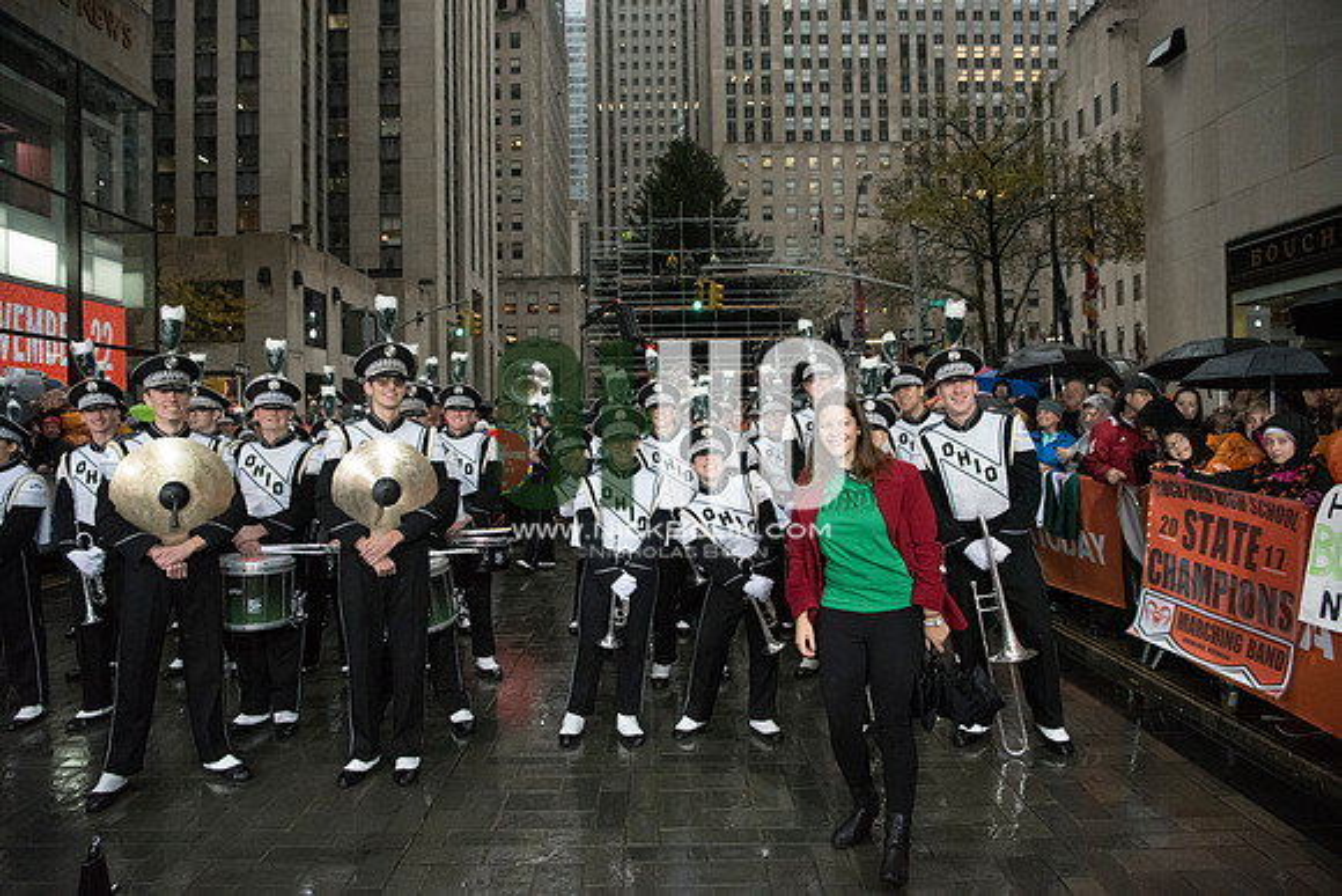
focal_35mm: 24
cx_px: 671
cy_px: 448
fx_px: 895
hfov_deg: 73.7
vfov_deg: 53.2
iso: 10000
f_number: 4
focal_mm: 24
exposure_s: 1/2500
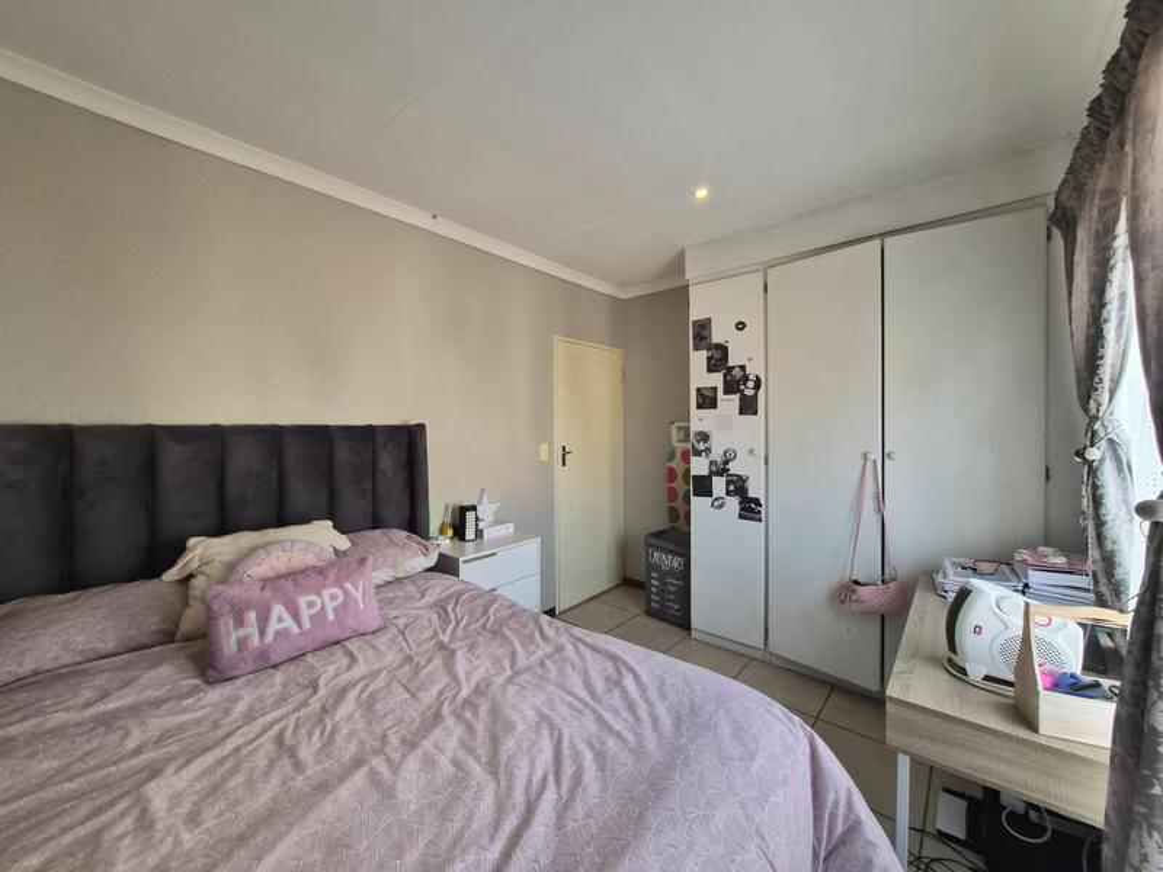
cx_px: 582
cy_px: 436
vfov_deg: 89.9
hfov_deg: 106.2
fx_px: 437
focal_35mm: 13
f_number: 2.2
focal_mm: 1.7
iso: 100
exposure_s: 1/50
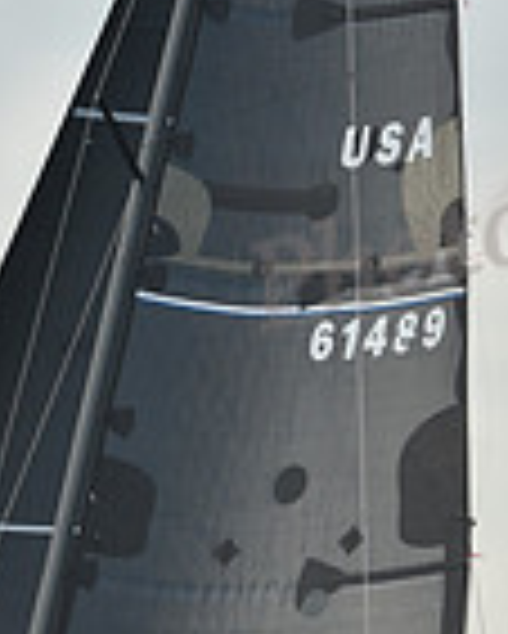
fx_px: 5088
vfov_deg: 7.1
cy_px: 513
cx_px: 20
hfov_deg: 5.7
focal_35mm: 271
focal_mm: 70
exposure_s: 1/800
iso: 250
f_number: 7.1
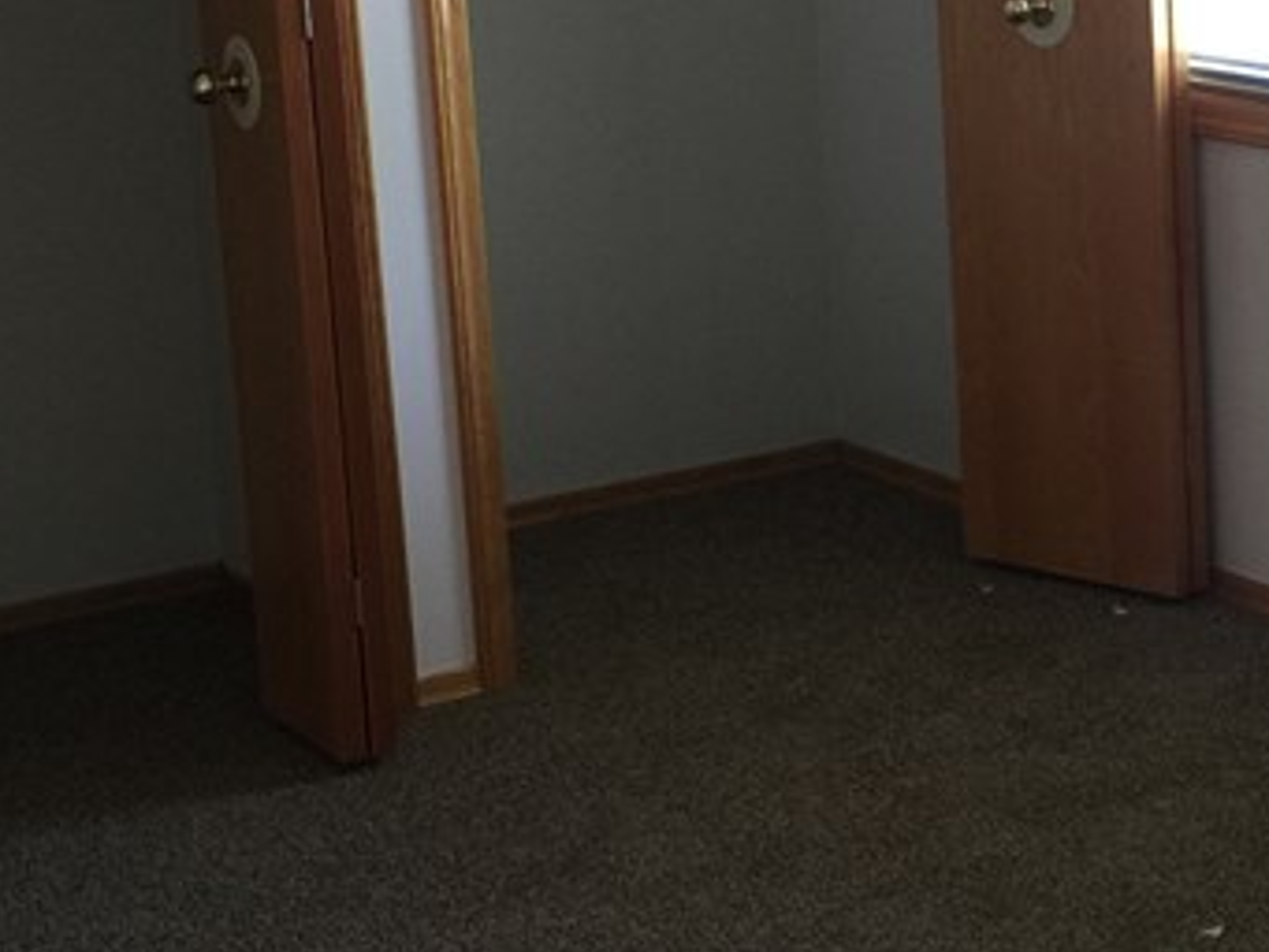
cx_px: 1325
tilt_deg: -10.7
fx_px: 3190
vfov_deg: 16.9
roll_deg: +1.0
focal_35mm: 87
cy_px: 227
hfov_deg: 21.5
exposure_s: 1/15
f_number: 2.2
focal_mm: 4.15
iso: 50
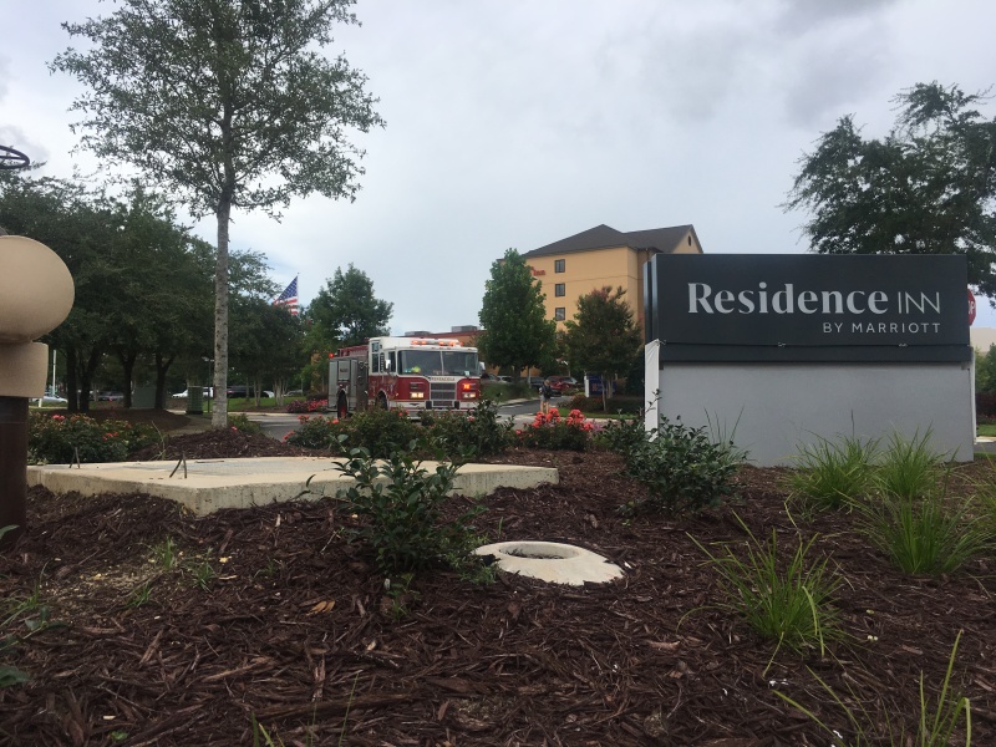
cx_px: 498
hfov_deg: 61.7
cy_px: 374
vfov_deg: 48.2
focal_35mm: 29
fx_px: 834
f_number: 2.2
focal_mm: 4.15
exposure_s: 1/1083
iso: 25
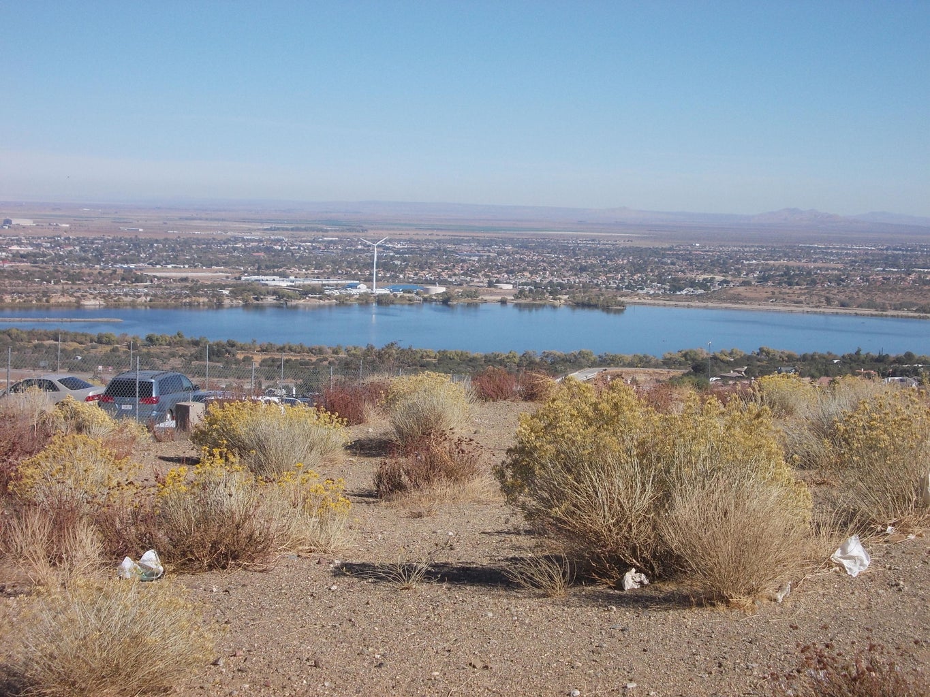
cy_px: 348
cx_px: 465
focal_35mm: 60
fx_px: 1612
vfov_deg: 24.4
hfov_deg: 32.2
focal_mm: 8.5
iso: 80
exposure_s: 1/200
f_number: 8
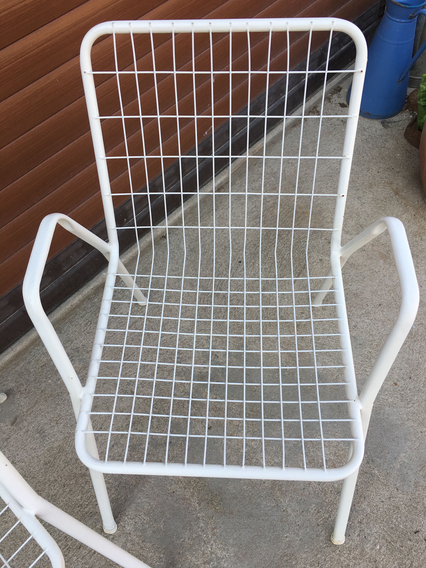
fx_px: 476
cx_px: 213
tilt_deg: -55.0
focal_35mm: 29
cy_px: 284
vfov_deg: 61.7
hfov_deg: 48.2
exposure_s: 1/377
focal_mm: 4.15
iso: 25
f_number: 2.2
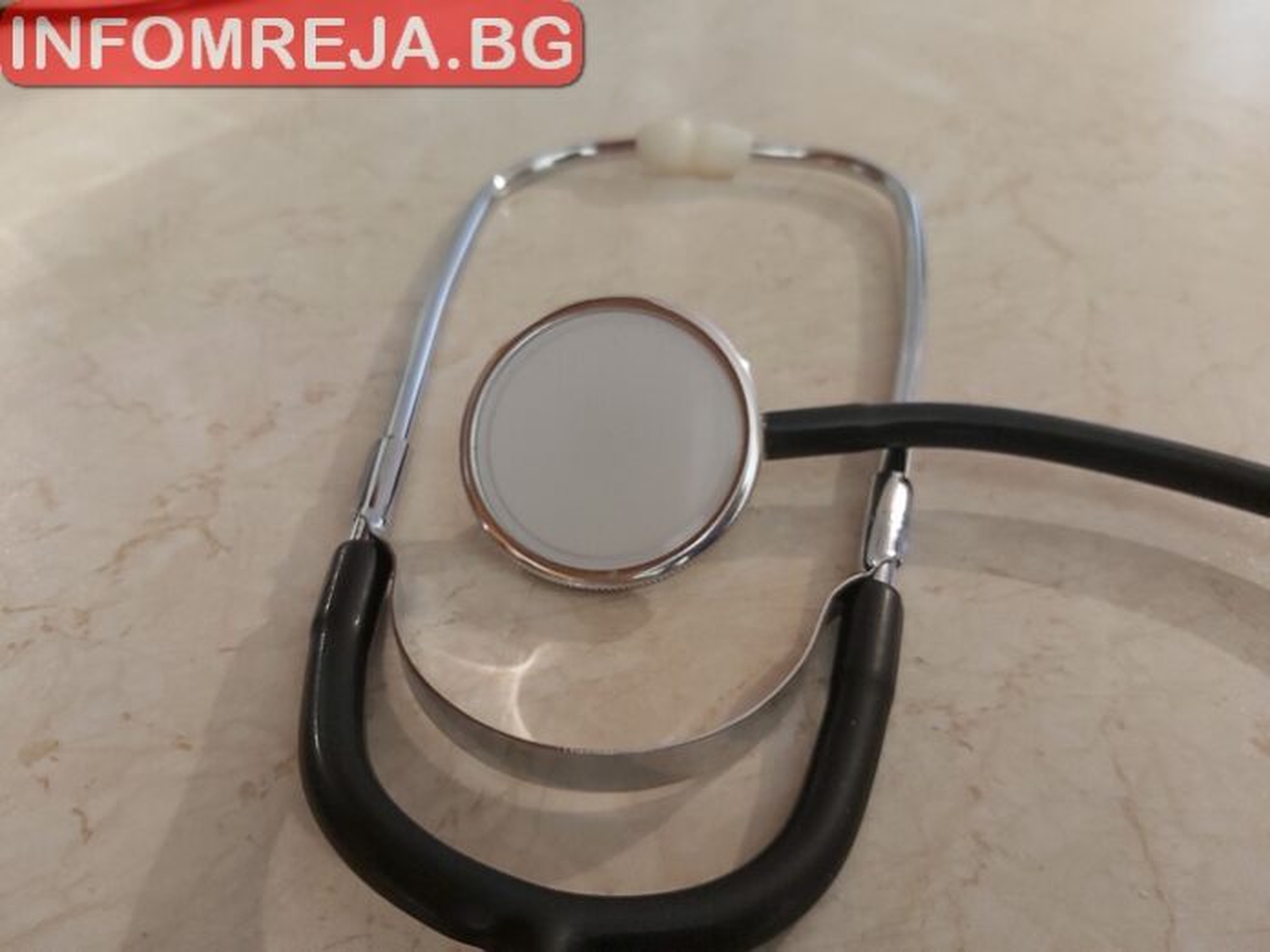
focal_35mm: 26
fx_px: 954
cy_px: 476
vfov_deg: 53.1
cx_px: 635
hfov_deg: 67.3
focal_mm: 3.92
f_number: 1.7
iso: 400
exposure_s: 1/24
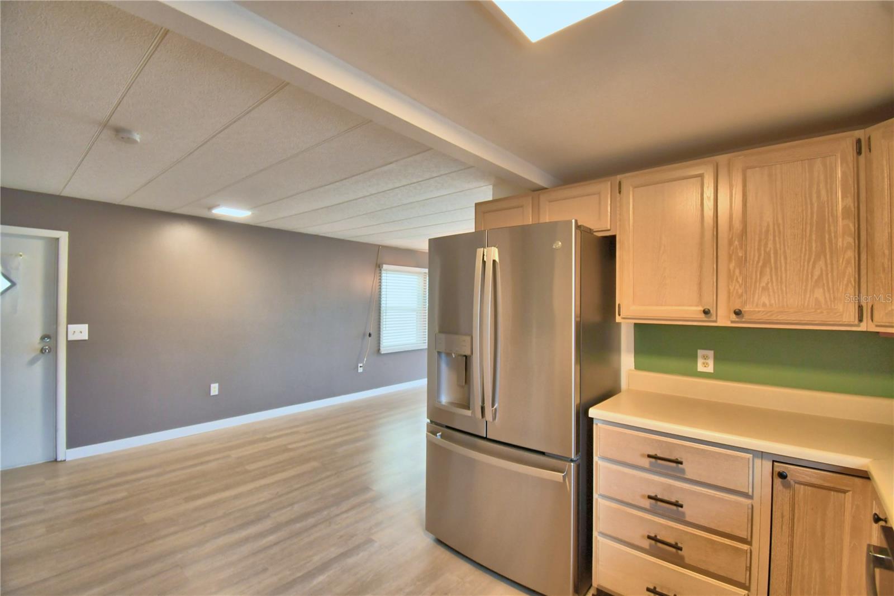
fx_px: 372
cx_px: 447
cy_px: 298
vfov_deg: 77.3
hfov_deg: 100.4
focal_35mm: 15
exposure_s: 1/30
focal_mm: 10
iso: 640
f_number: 4.5
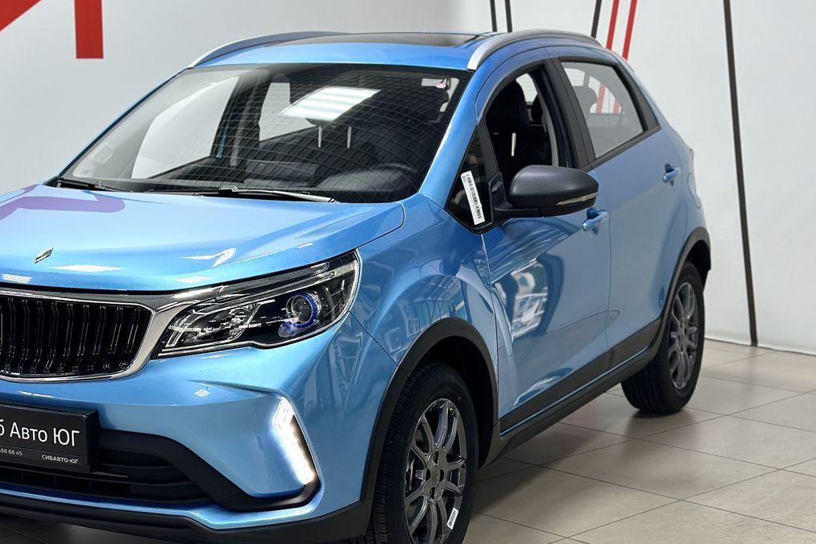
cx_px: 282
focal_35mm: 71
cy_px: 305
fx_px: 1609
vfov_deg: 19.2
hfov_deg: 28.3
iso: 80
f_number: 1.78
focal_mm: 6.86
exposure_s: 1/100
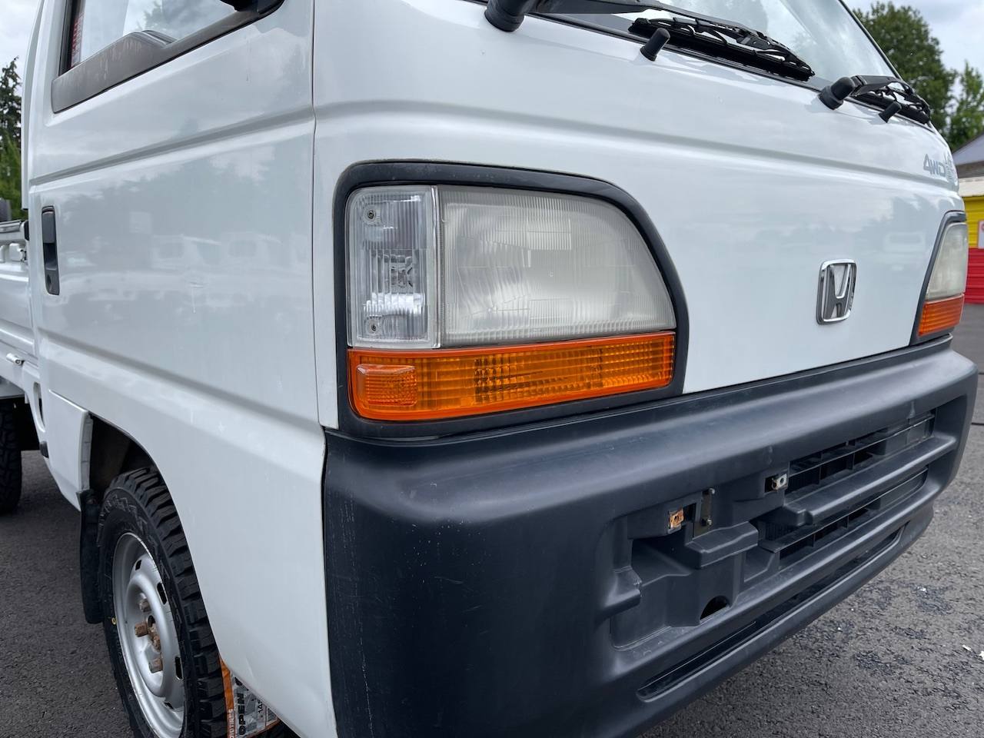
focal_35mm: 25
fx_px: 711
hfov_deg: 69.4
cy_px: 369
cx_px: 492
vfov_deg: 54.9
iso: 32
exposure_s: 1/2433
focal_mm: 5.1
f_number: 1.6
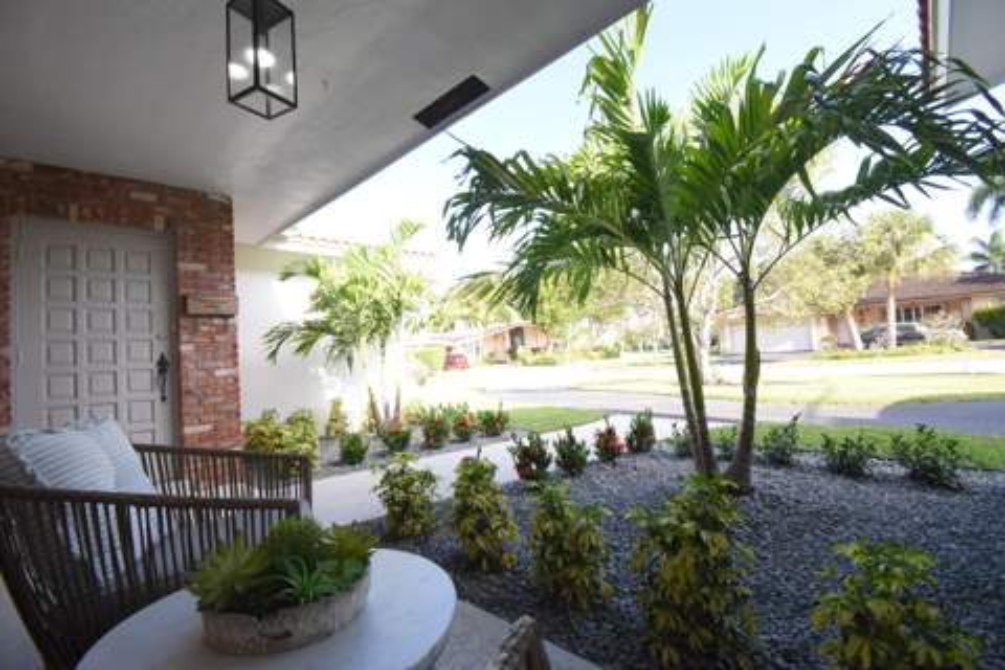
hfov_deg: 100.4
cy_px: 335
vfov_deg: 77.3
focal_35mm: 15
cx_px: 502
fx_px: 419
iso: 400
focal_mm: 10
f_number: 7.1
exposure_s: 1/200
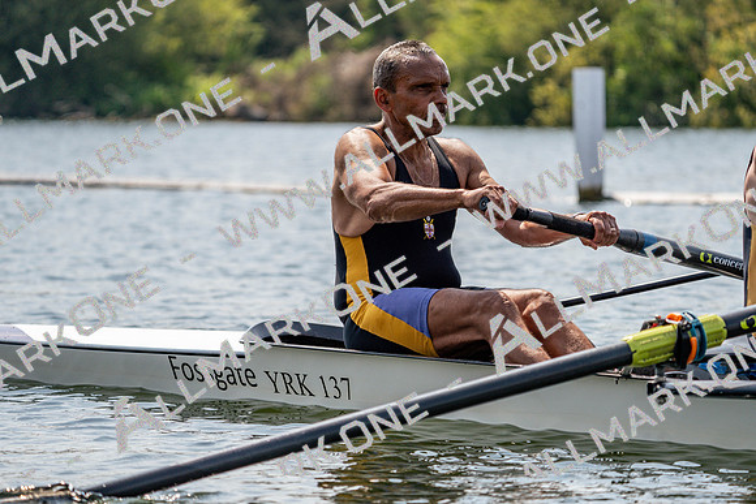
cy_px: 252
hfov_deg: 10.3
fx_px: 4201
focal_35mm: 200
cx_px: 378
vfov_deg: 6.9
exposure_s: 1/1600
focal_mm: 200
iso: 160
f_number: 5.6
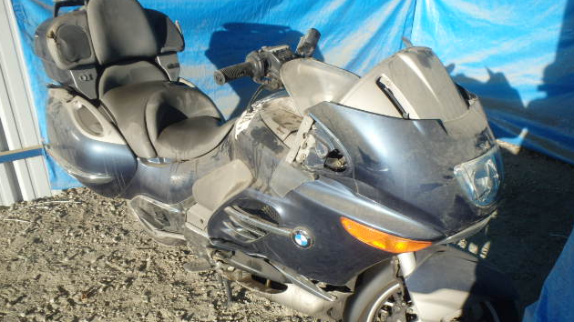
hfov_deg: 62.6
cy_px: 200
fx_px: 472
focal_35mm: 31
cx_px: 286
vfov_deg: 37.5
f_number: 3.9
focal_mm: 5
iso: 125
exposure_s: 1/500
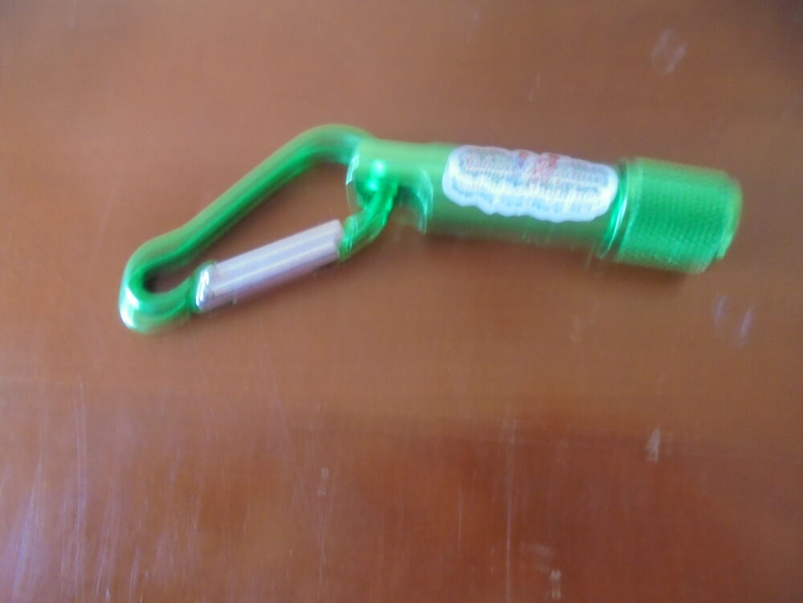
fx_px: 603
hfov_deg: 67.3
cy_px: 302
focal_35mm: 26
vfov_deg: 53.1
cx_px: 402
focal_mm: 4.6
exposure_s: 1/6
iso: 400
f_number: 3.5
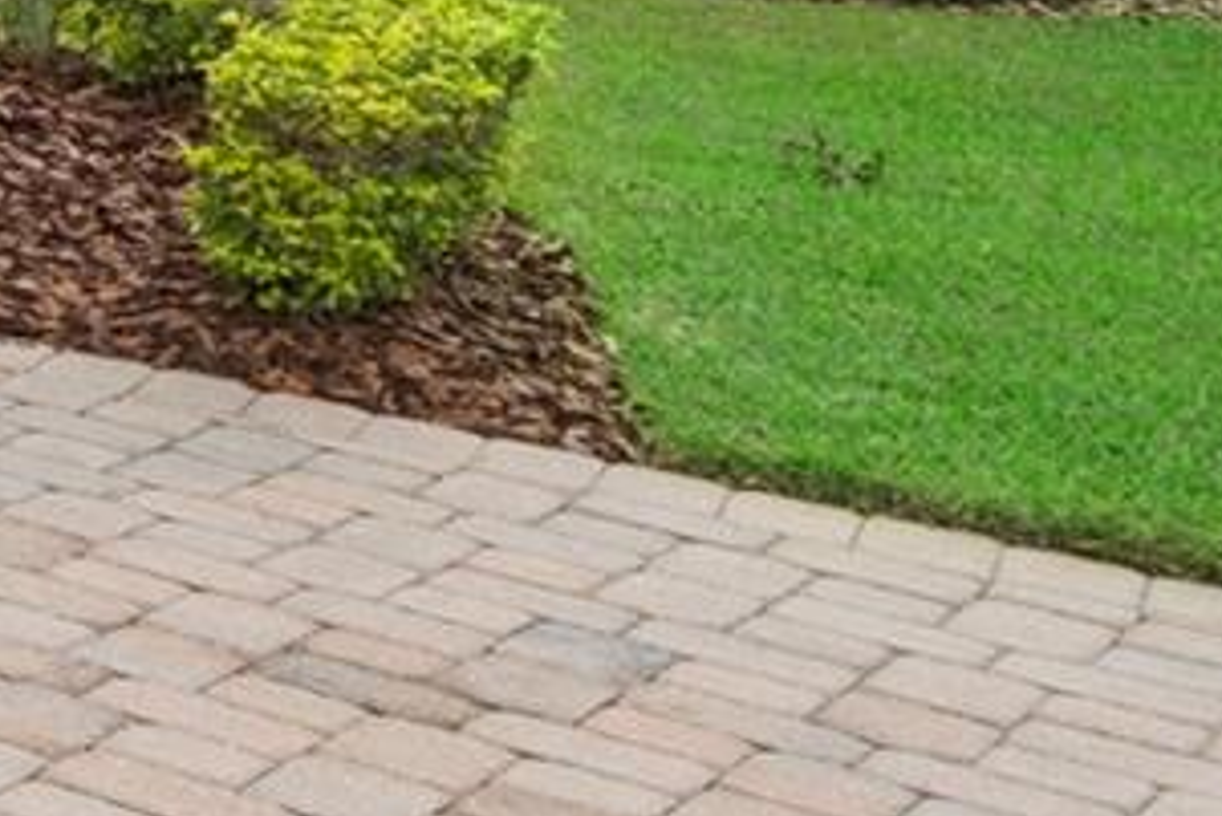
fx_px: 2887
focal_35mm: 85
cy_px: -418
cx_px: -1961
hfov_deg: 13.6
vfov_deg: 14.9
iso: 100
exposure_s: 1/30
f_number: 18
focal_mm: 16
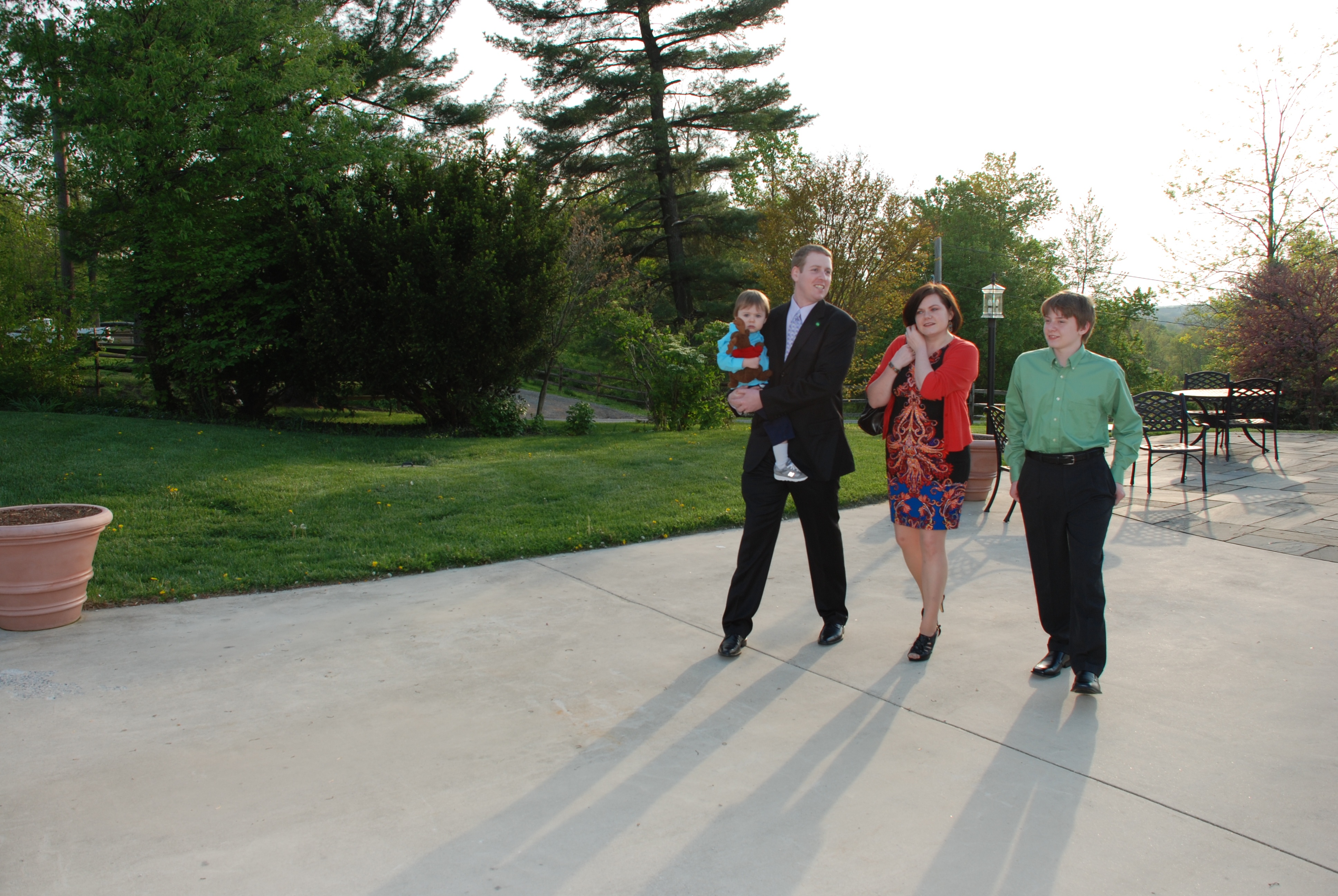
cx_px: 669
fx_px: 1005
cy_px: 448
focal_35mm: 27
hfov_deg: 67.3
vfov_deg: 48.0
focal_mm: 18
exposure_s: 1/125
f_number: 5.6
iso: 125
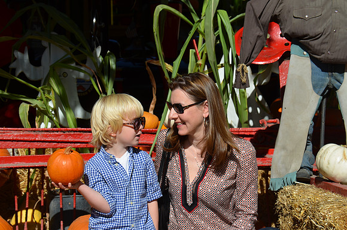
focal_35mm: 117
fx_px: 1125
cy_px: 115
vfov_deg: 11.7
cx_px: 174
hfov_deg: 17.5
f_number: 9
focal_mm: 78
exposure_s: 1/320
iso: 100
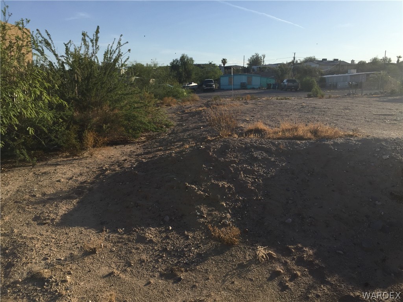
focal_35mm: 29
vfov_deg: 48.2
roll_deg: -0.7
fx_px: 338
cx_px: 202
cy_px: 151
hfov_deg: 61.7
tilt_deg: -10.3
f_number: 2.2
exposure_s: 1/1883
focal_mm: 4.15
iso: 32
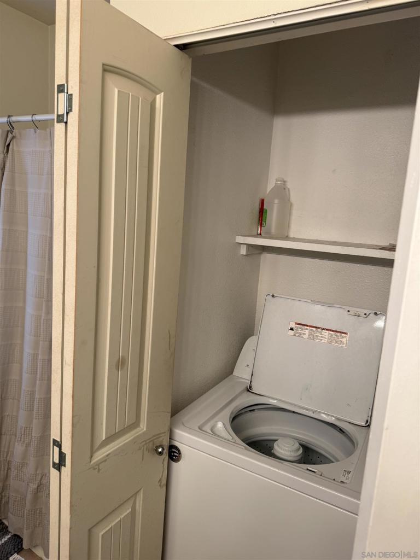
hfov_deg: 56.8
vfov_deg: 71.6
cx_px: 210
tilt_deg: -10.2
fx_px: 388
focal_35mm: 24
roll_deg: -4.6
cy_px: 280
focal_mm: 6.76
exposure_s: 1/120
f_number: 1.78
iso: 125
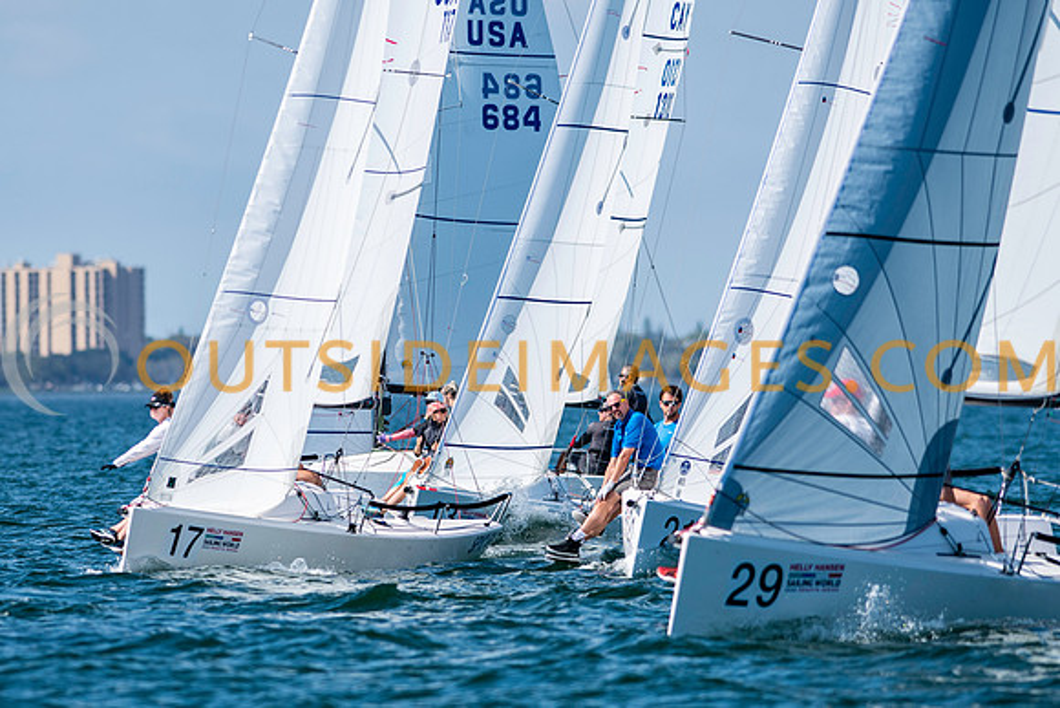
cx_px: 453
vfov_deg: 2.6
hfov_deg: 4.0
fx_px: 15358
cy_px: 389
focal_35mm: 522
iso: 200
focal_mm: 300
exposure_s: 1/2500
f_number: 5
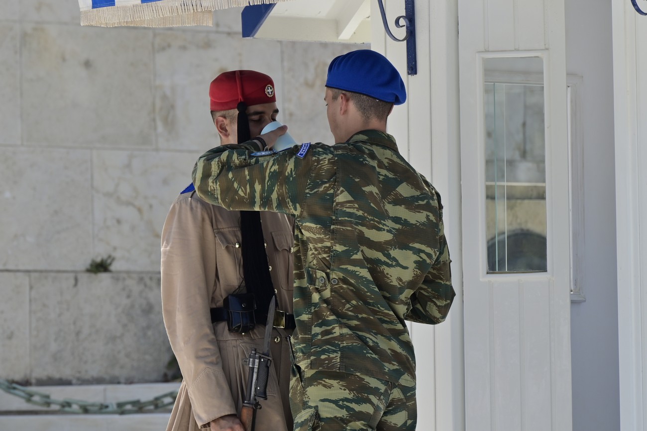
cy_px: 216
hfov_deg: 6.9
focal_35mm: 300
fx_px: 5392
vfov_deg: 4.6
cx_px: 324
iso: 160
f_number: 9
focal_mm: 200
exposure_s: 1/400
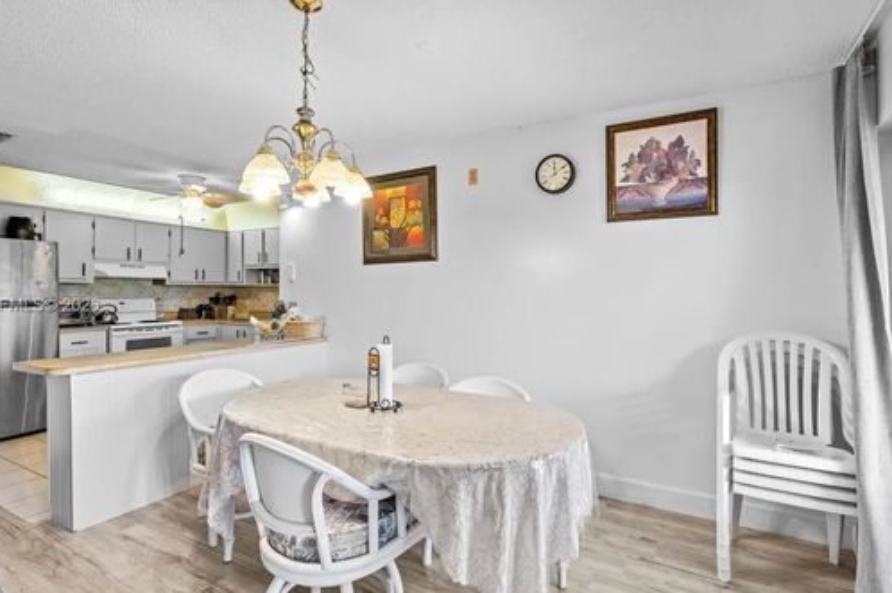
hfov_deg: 90.1
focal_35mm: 18
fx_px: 446
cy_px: 306
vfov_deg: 67.3
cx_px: 450
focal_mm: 14
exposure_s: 1/10
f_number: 8
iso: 500
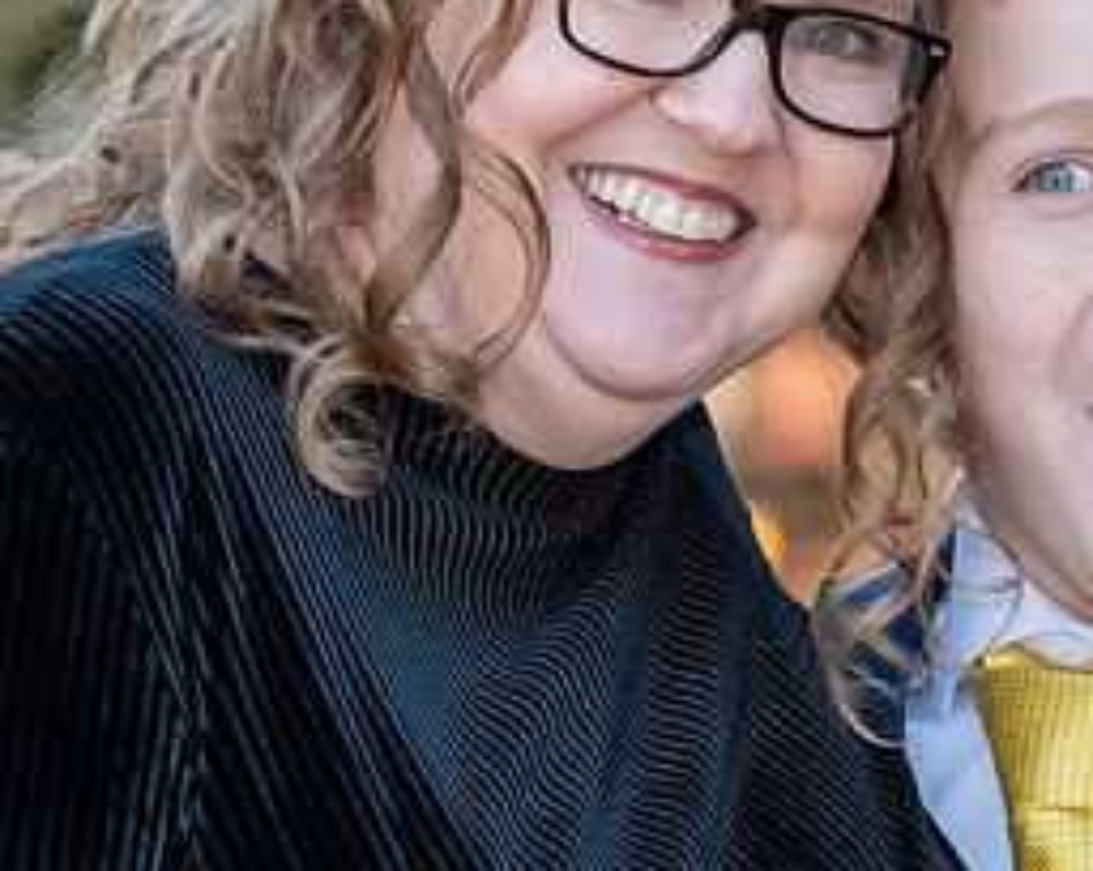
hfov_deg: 3.4
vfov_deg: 2.7
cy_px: 587
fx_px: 18217
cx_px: 915
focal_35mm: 564
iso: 400
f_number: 5.6
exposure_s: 1/250
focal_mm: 135
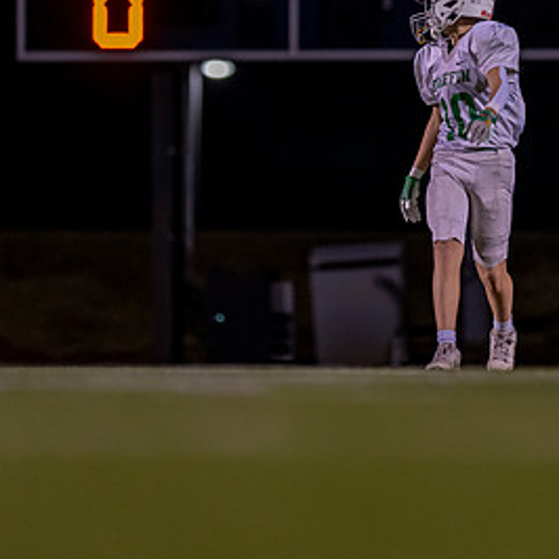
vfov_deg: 4.5
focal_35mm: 387
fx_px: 7071
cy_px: 66
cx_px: 489
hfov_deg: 4.5
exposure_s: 1/1250
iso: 1250
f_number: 1.8
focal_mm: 135
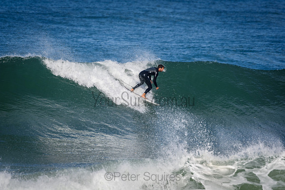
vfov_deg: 2.4
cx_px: 142
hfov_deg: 3.6
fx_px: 4513
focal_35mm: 570
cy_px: 95
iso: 250
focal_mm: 380
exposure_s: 1/2000
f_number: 5.6
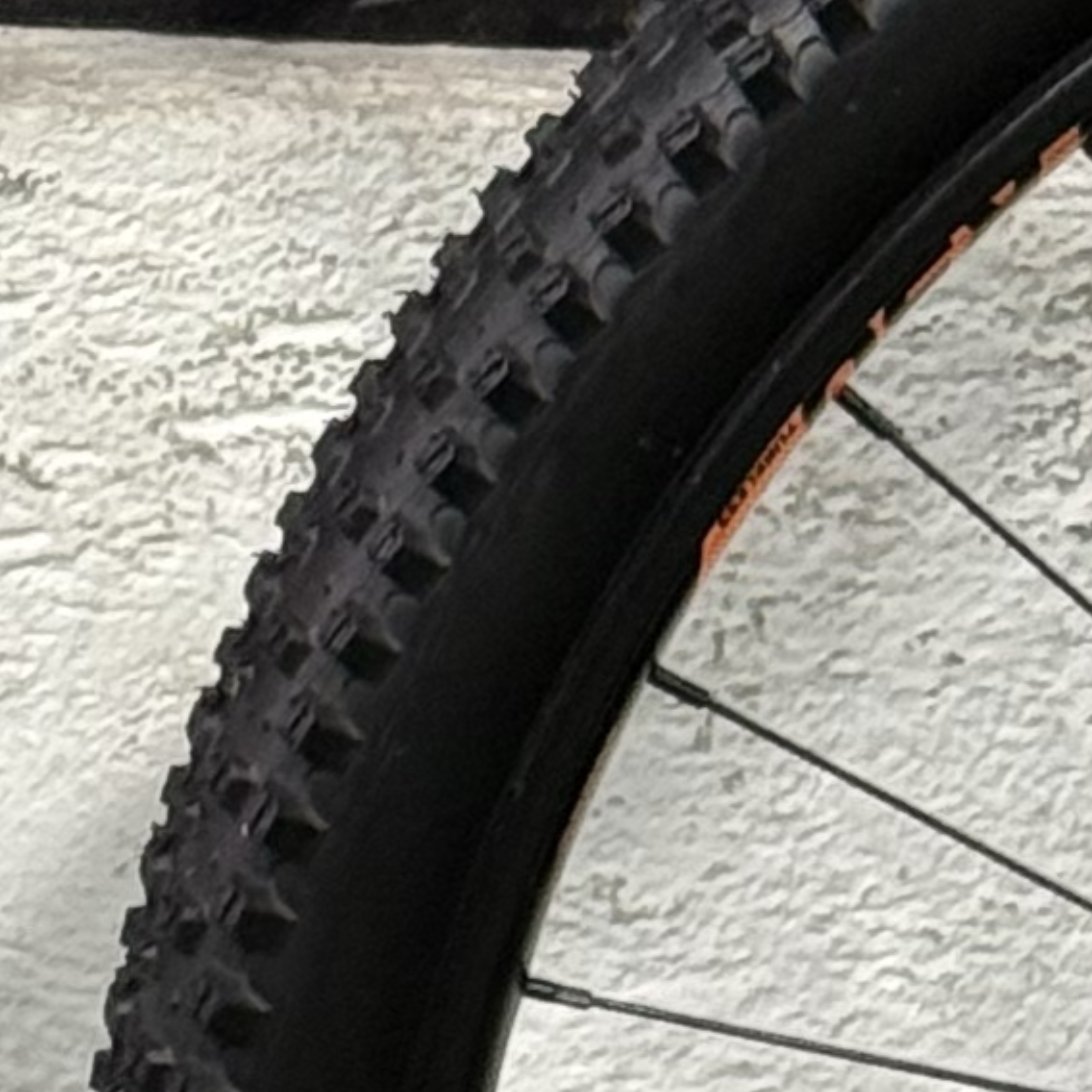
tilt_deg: -10.3
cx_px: -1121
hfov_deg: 5.7
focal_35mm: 301
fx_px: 10743
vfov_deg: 5.8
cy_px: -613
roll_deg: -1.6
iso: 160
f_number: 1.78
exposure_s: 1/60
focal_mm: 6.76
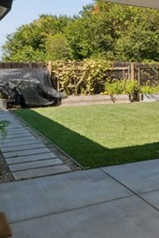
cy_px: 62
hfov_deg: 17.1
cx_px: 333
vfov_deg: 36.7
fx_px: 351
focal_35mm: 53
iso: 100
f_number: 22
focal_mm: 14
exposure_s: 1/10
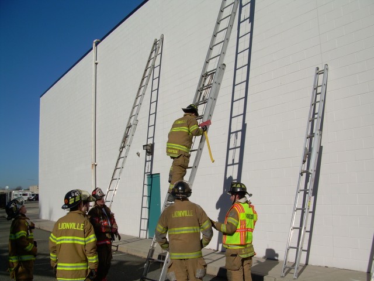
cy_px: 140
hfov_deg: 49.0
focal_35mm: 38
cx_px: 187
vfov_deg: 37.7
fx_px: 411
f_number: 4.6
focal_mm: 6.3
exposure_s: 1/1091
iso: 50
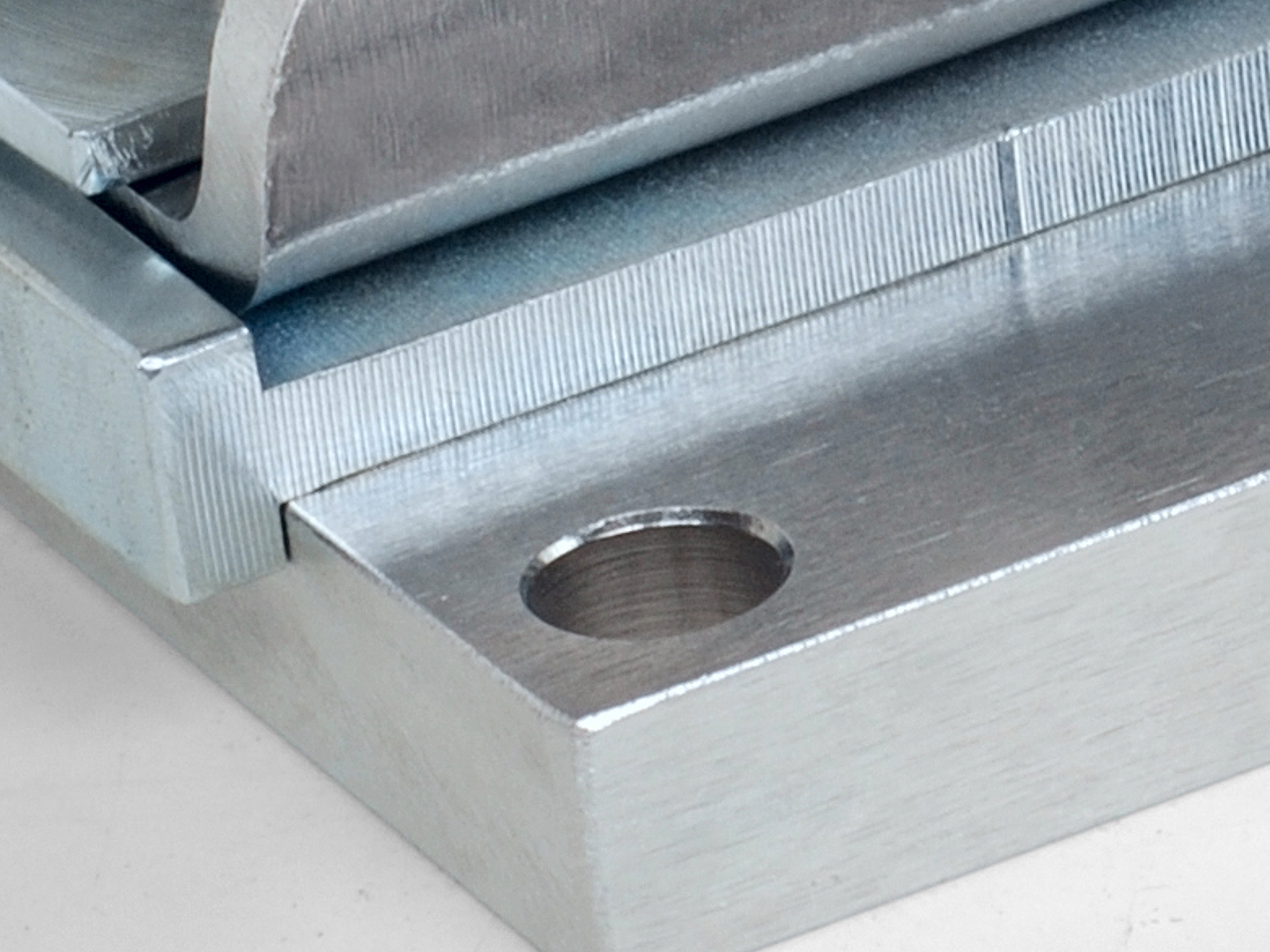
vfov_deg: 4.1
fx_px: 13136
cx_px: 1385
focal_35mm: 358
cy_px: -562
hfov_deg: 5.5
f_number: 14
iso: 100
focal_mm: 50
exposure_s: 1/100
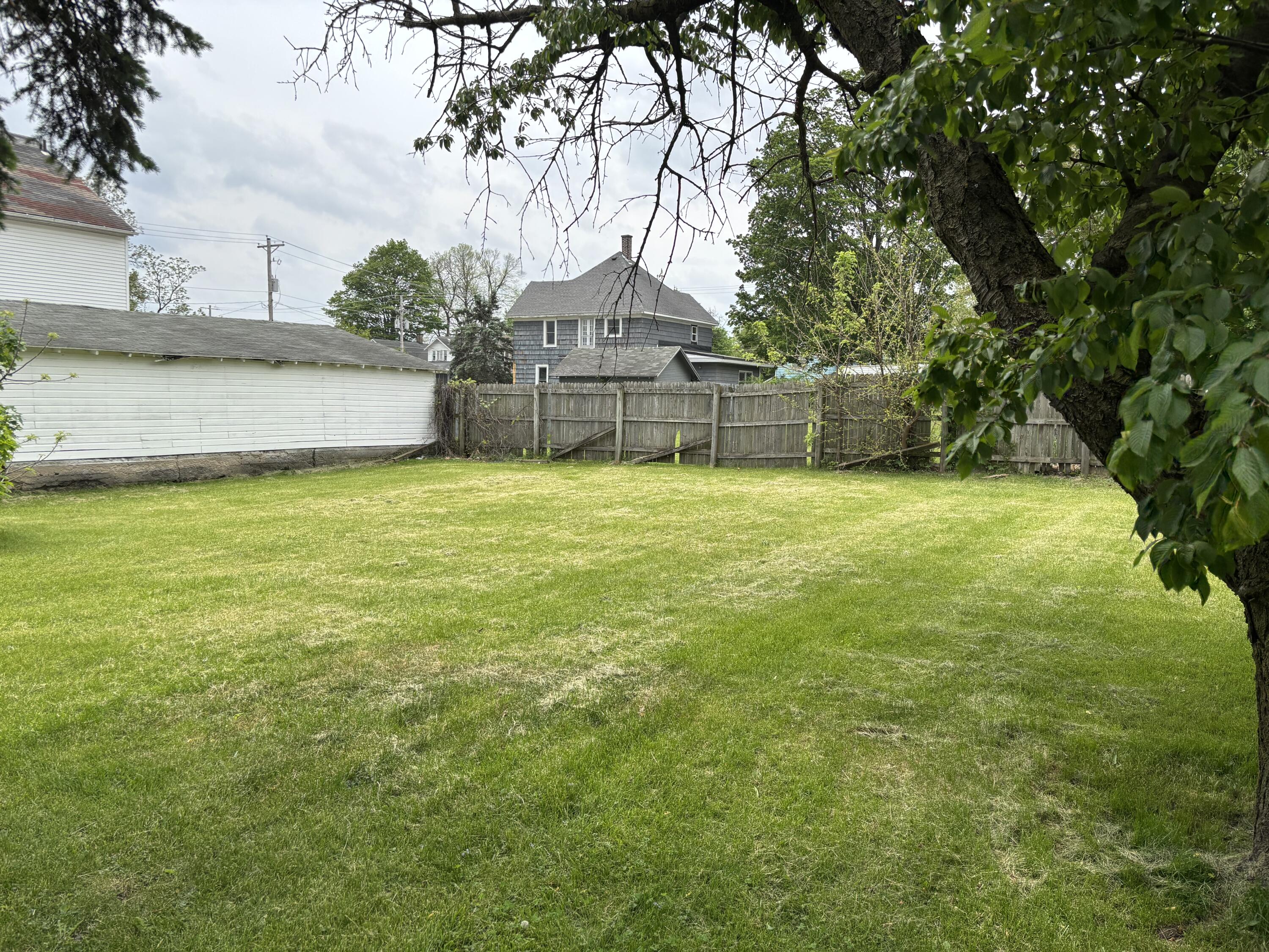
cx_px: 634
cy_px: 476
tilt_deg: -3.9
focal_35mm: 26
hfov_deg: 67.3
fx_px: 953
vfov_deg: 53.1
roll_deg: -1.1
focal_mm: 5.96
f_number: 1.6
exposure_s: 1/2242
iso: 50
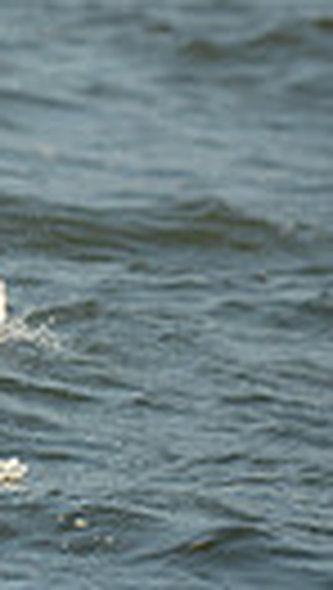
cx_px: -950
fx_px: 9795
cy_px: -2
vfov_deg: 3.4
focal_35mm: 626
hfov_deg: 1.9
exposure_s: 1/1250
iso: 320
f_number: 5
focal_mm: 135
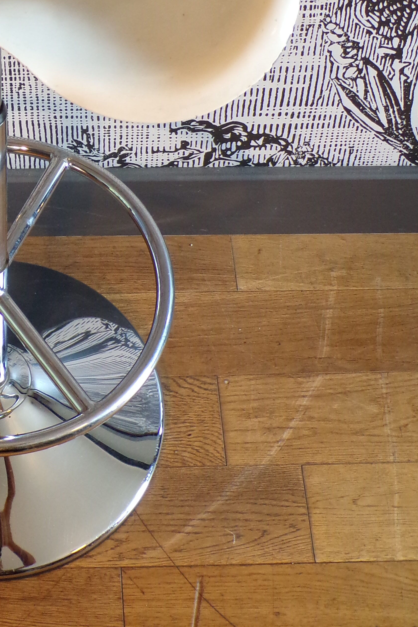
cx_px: -3
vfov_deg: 28.3
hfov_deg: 18.9
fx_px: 1219
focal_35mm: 70
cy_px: 136
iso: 201
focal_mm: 6.6
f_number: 3.3
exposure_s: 1/17
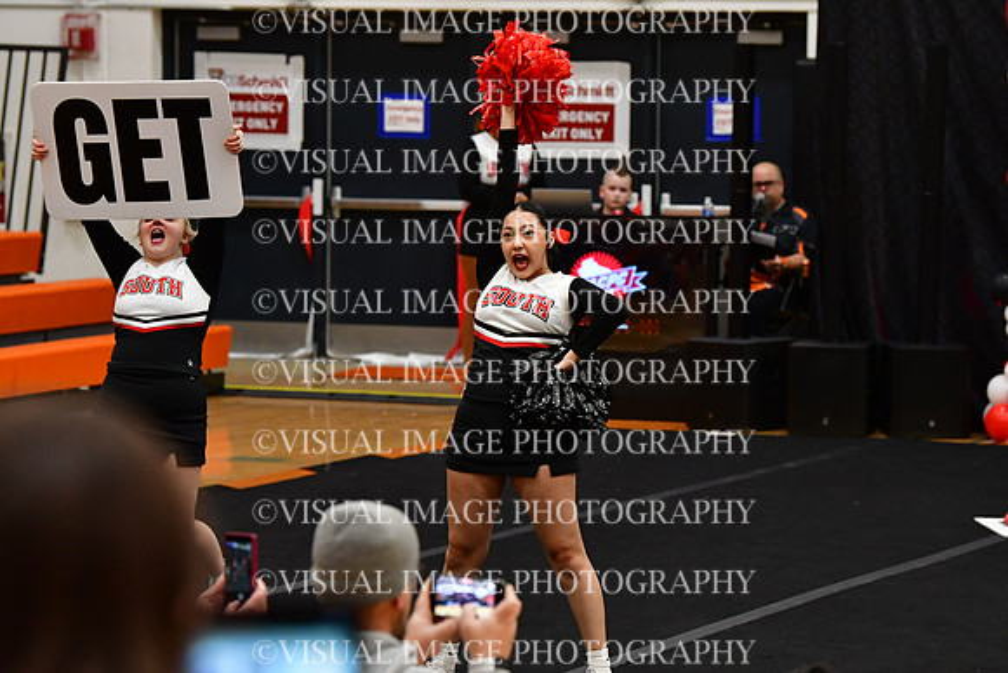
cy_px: 336
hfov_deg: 11.4
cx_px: 504
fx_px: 5041
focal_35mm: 180
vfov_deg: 7.6
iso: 4000
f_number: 4
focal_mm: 120
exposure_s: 1/500
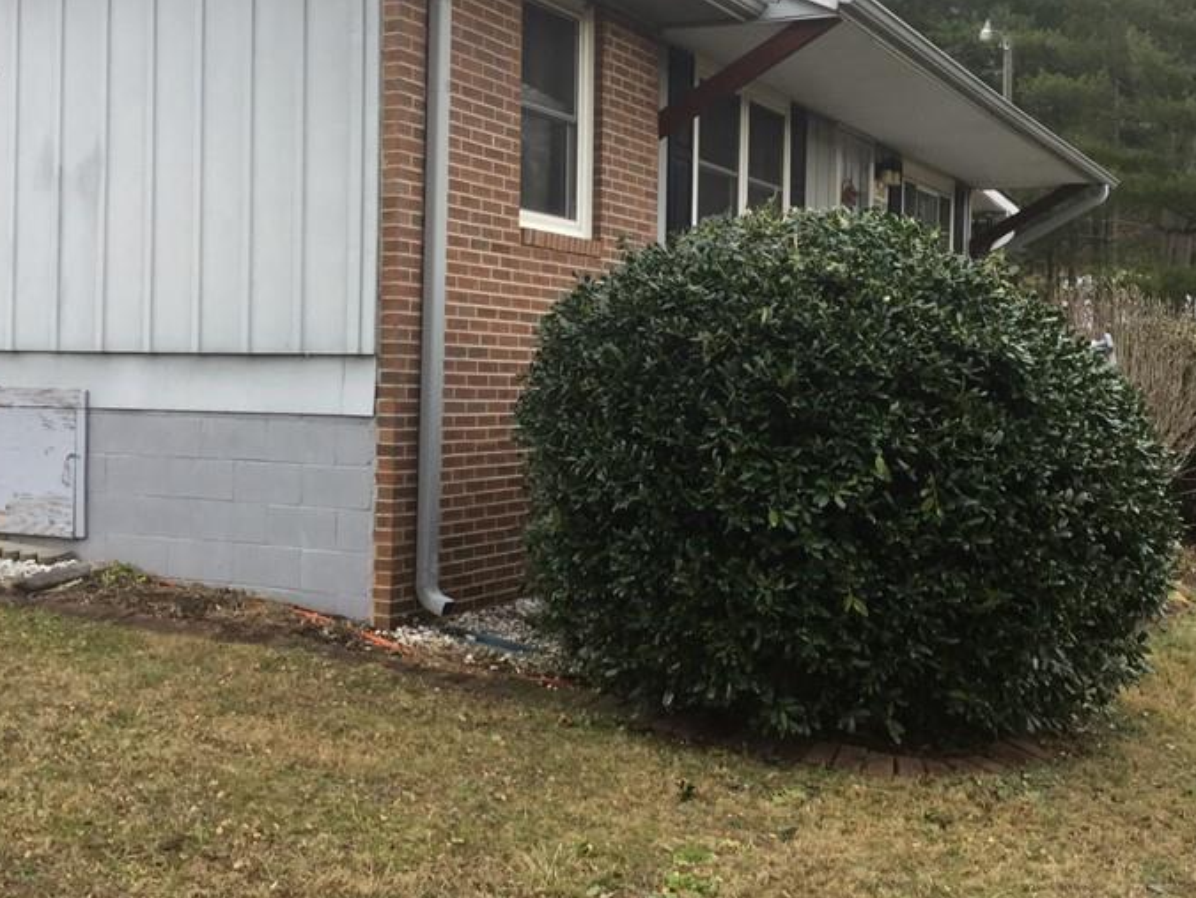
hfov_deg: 40.4
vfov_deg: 30.9
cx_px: 657
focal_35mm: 47
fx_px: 1625
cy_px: 390
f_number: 2.4
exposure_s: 1/120
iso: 40
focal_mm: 3.3
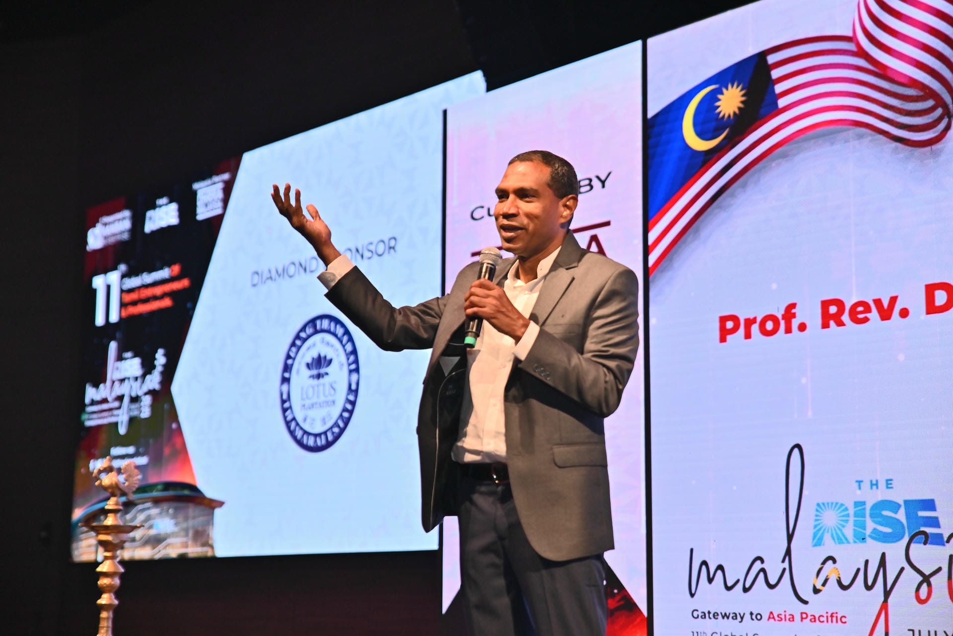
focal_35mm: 70
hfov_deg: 28.8
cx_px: 476
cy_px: 318
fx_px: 1854
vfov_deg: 19.5
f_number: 4
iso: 400
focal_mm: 70
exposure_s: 1/200
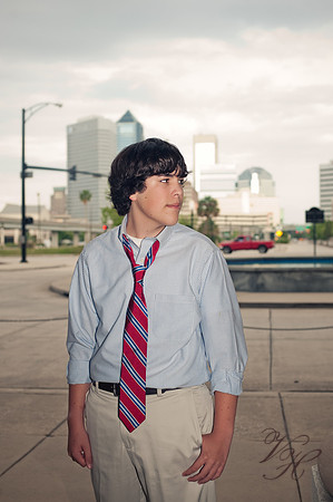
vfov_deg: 39.6
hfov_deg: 26.9
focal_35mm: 50
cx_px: 166
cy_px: 251
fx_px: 695
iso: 320
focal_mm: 50
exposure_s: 1/250
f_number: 4.5
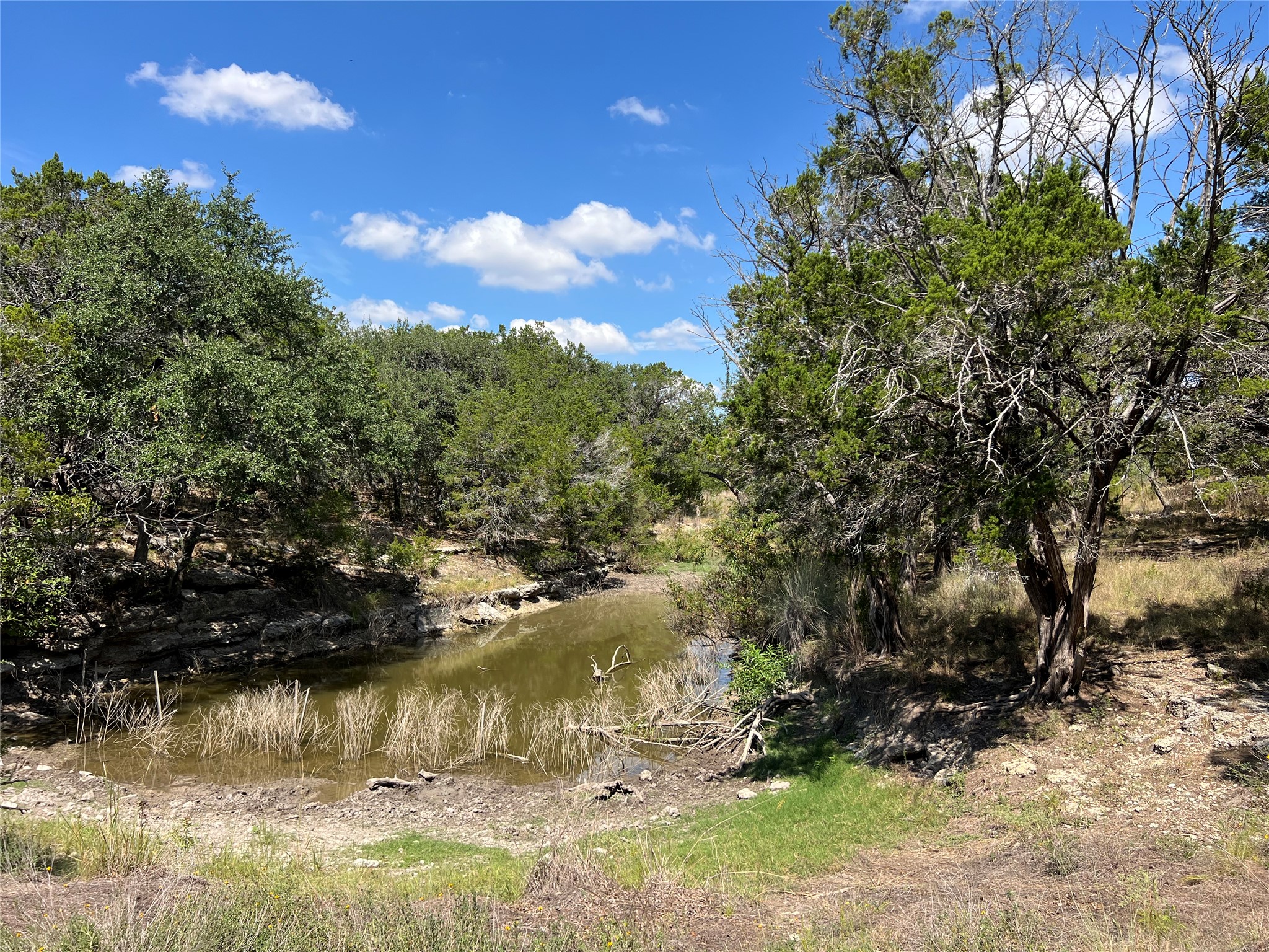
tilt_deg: +1.2
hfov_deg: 67.3
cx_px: 634
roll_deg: -1.0
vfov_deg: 53.1
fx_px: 953
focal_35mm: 26
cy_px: 476
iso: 50
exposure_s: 1/2841
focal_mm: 5.7
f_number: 1.5
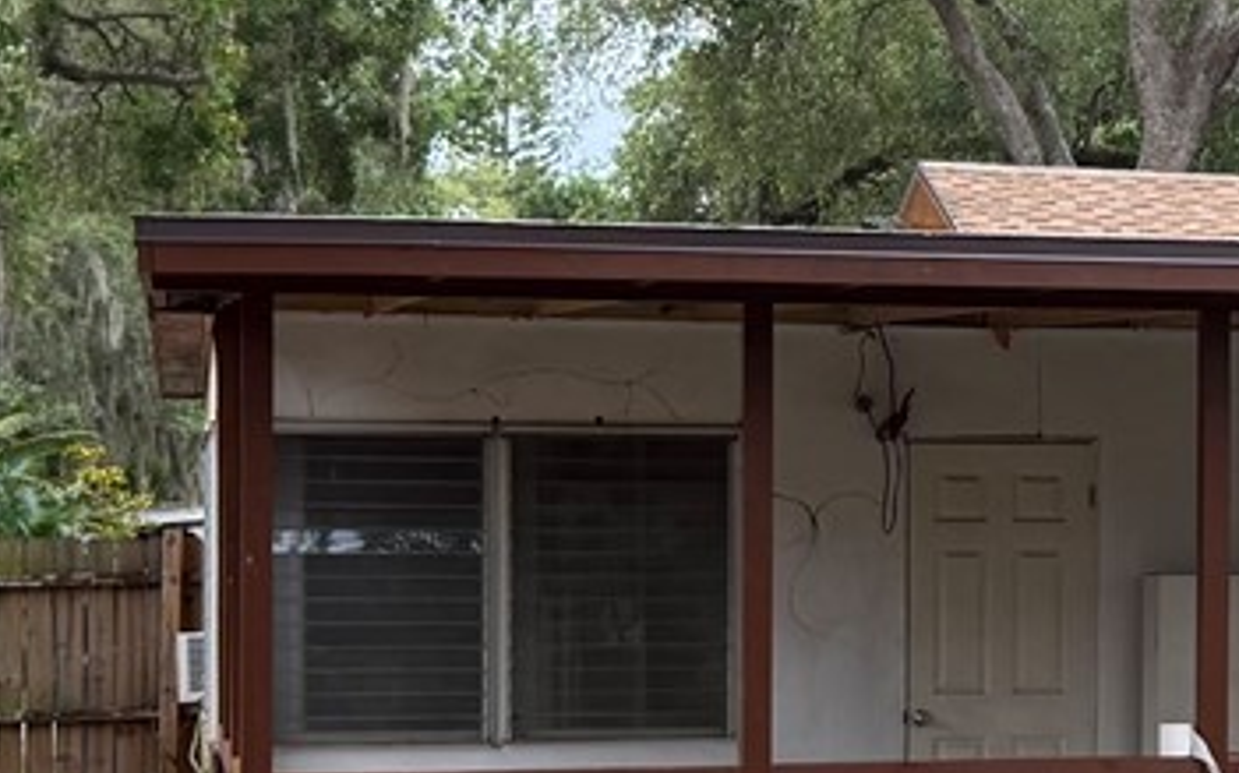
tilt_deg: +0.8
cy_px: 529
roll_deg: +0.0
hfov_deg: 17.2
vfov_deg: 11.3
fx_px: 3915
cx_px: 1493
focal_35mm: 116
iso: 100
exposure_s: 1/955
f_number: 1.78
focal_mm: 6.76
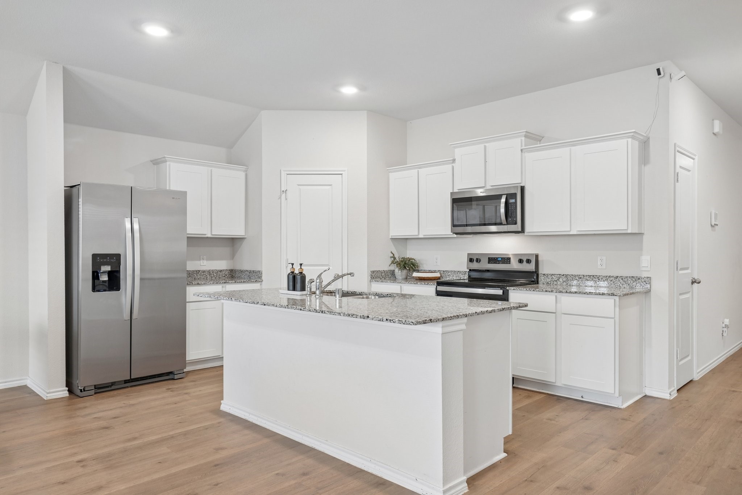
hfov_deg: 73.7
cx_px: 371
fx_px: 495
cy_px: 248
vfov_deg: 53.1
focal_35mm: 24
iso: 400
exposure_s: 1/10
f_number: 8
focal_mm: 24
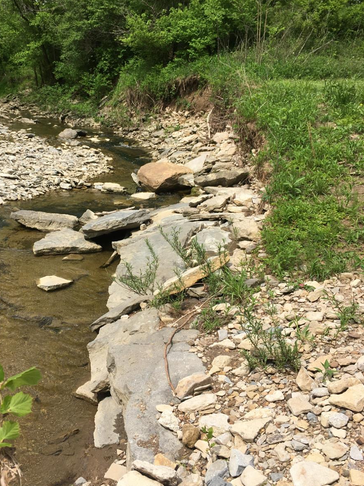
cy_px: 219
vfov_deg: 50.1
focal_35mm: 37
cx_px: 136
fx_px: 519
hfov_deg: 38.4
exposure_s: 1/1672
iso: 25
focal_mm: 4.15
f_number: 2.2
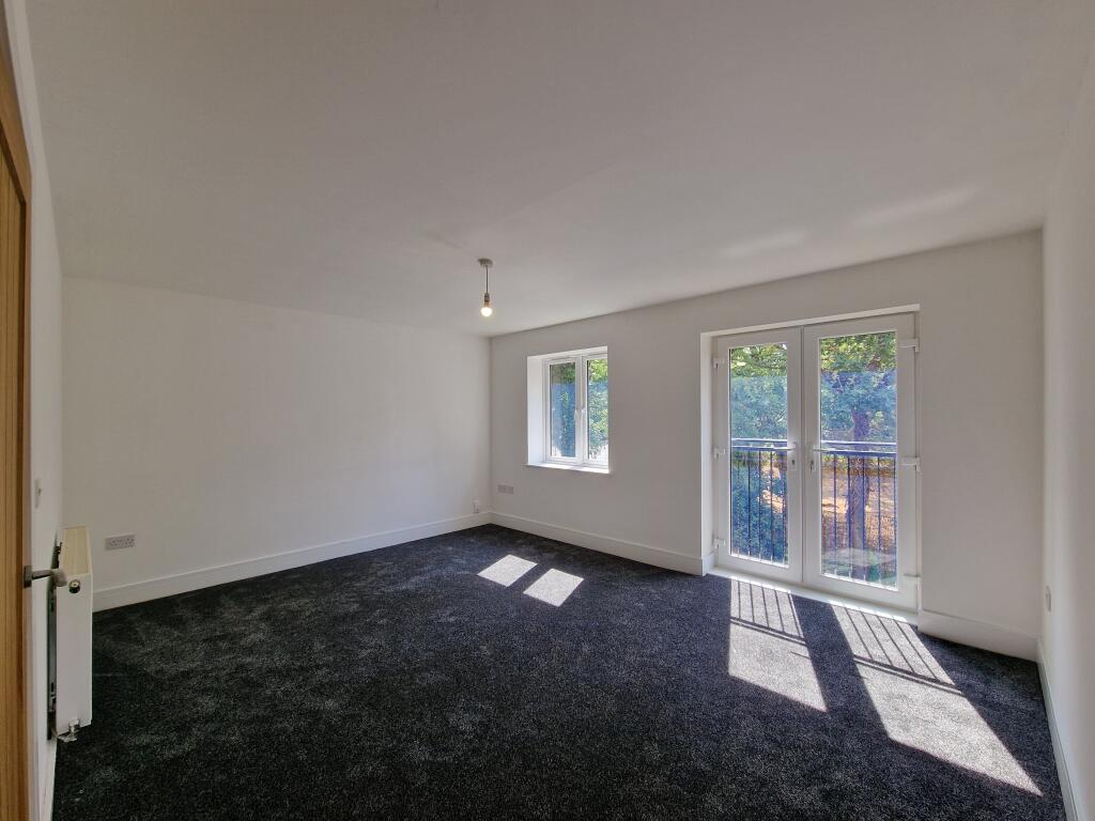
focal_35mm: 13
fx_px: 411
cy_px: 410
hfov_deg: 106.2
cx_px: 548
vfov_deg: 89.9
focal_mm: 2.2
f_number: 2.2
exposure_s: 1/110
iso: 50
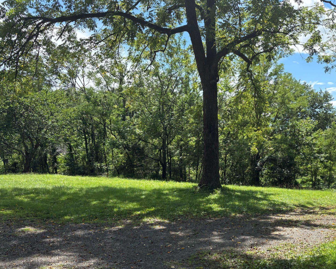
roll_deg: +2.4
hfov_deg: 49.6
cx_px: 218
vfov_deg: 40.7
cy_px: 177
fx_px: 358
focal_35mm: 36
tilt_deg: -3.9
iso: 50
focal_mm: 5.96
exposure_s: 1/1311
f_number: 1.6
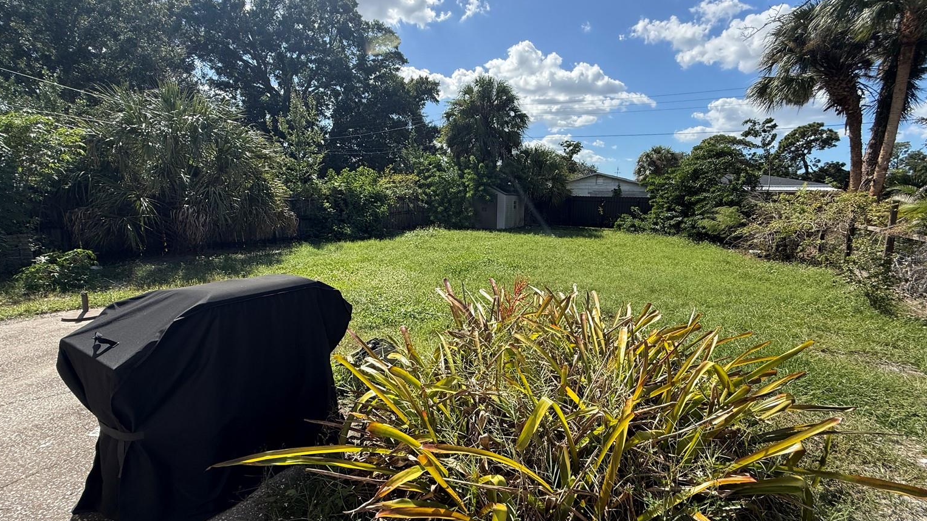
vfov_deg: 67.1
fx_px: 393
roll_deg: -1.7
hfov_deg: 99.4
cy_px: 256
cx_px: 470
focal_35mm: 16
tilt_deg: -7.8
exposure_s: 1/1368
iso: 64
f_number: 2.2
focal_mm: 2.22
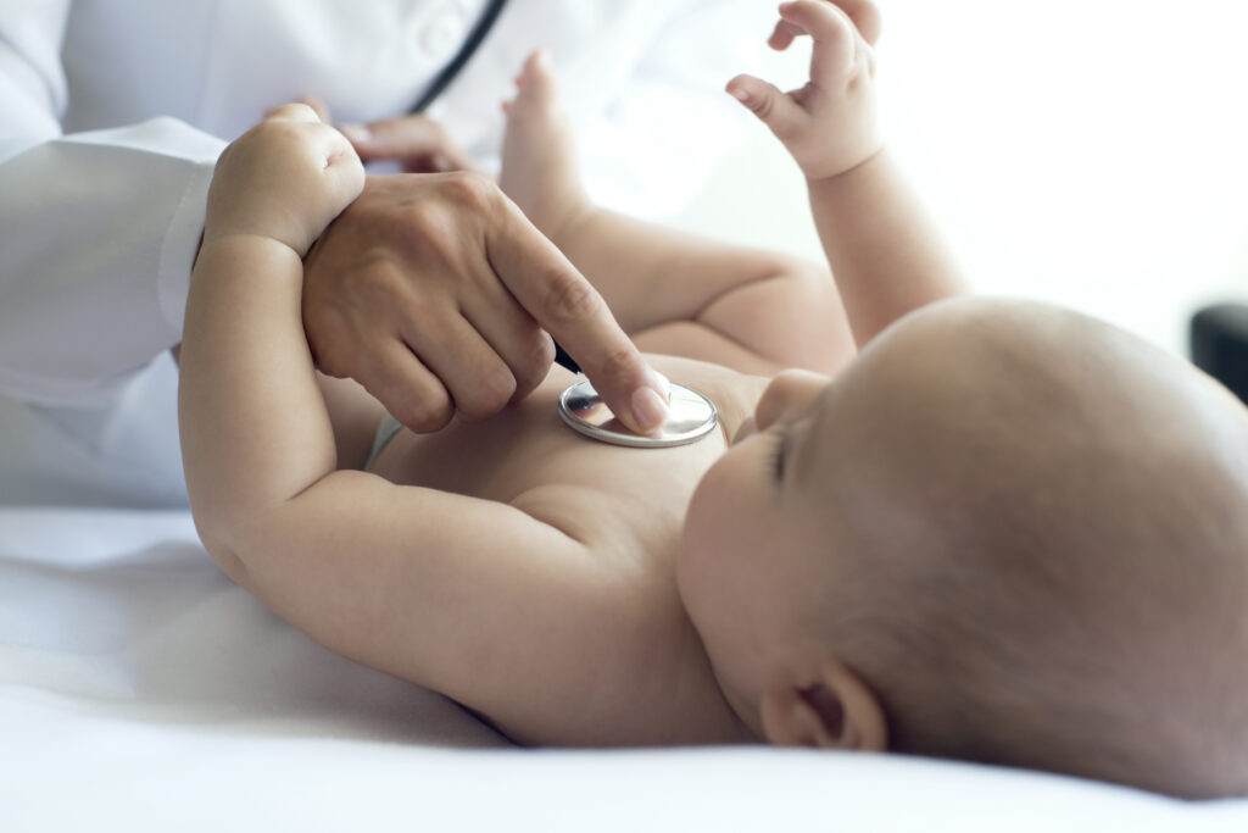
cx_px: 624
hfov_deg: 39.6
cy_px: 416
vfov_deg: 27.0
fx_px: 1733
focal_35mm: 50
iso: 320
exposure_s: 1/125
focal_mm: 50
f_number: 4.5
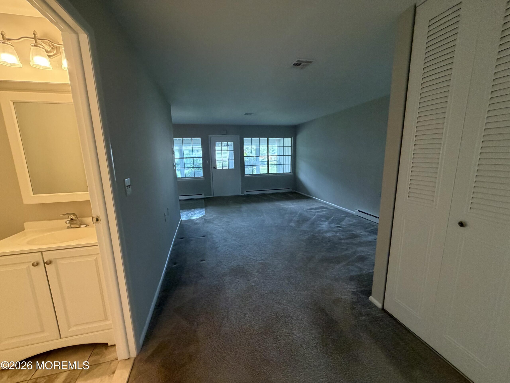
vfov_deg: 85.7
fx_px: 206
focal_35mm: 14
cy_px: 192
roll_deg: +1.2
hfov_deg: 102.1
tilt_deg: -10.0
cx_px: 255
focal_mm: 2.22
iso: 400
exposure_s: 1/60
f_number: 2.2
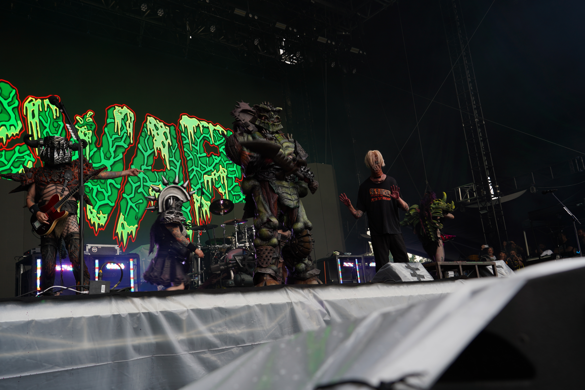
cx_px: 292
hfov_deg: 55.8
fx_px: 552
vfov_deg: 38.9
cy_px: 195
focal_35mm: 34
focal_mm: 34
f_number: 5.6
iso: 100
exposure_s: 1/80
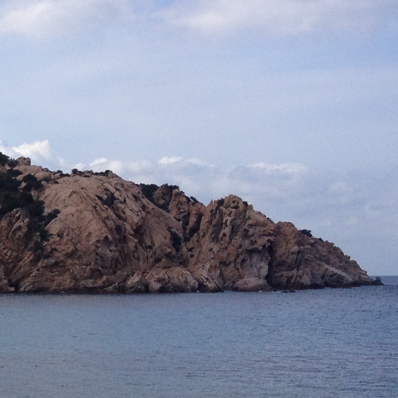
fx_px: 1626
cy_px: 251
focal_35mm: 125
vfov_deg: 13.9
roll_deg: +0.3
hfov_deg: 12.9
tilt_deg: -1.9
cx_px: -274
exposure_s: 1/1577
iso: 50
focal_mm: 4.28
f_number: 2.4
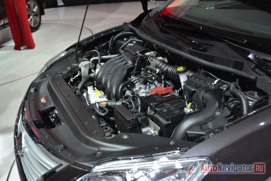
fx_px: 327
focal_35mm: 44
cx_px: 136
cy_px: 90
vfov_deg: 30.8
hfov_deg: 45.0
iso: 400
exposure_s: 1/125
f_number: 5.6
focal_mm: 29
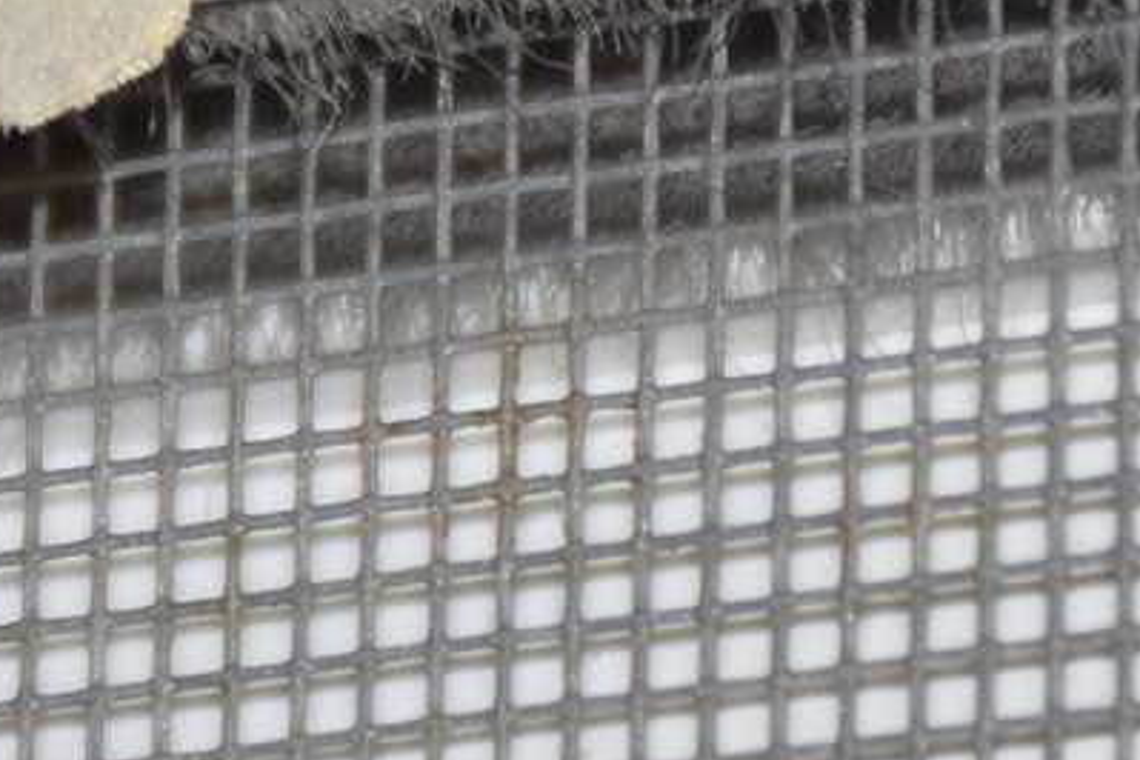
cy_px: -80
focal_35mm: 506
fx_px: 16022
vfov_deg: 2.7
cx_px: -224
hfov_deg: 4.1
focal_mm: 140
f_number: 7.1
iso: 320
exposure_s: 1/60
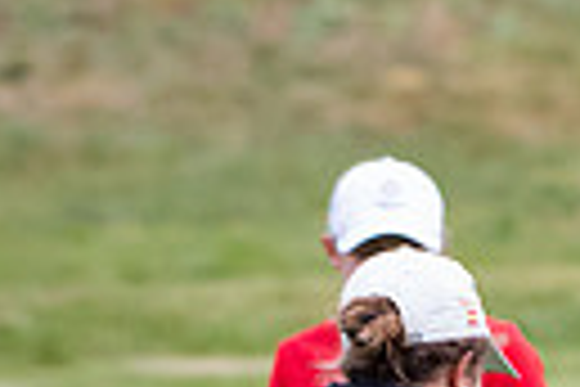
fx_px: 23826
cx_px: 1151
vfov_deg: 0.9
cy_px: 826
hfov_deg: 1.4
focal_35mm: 1479
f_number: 5.6
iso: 1600
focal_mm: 220
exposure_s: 1/1250
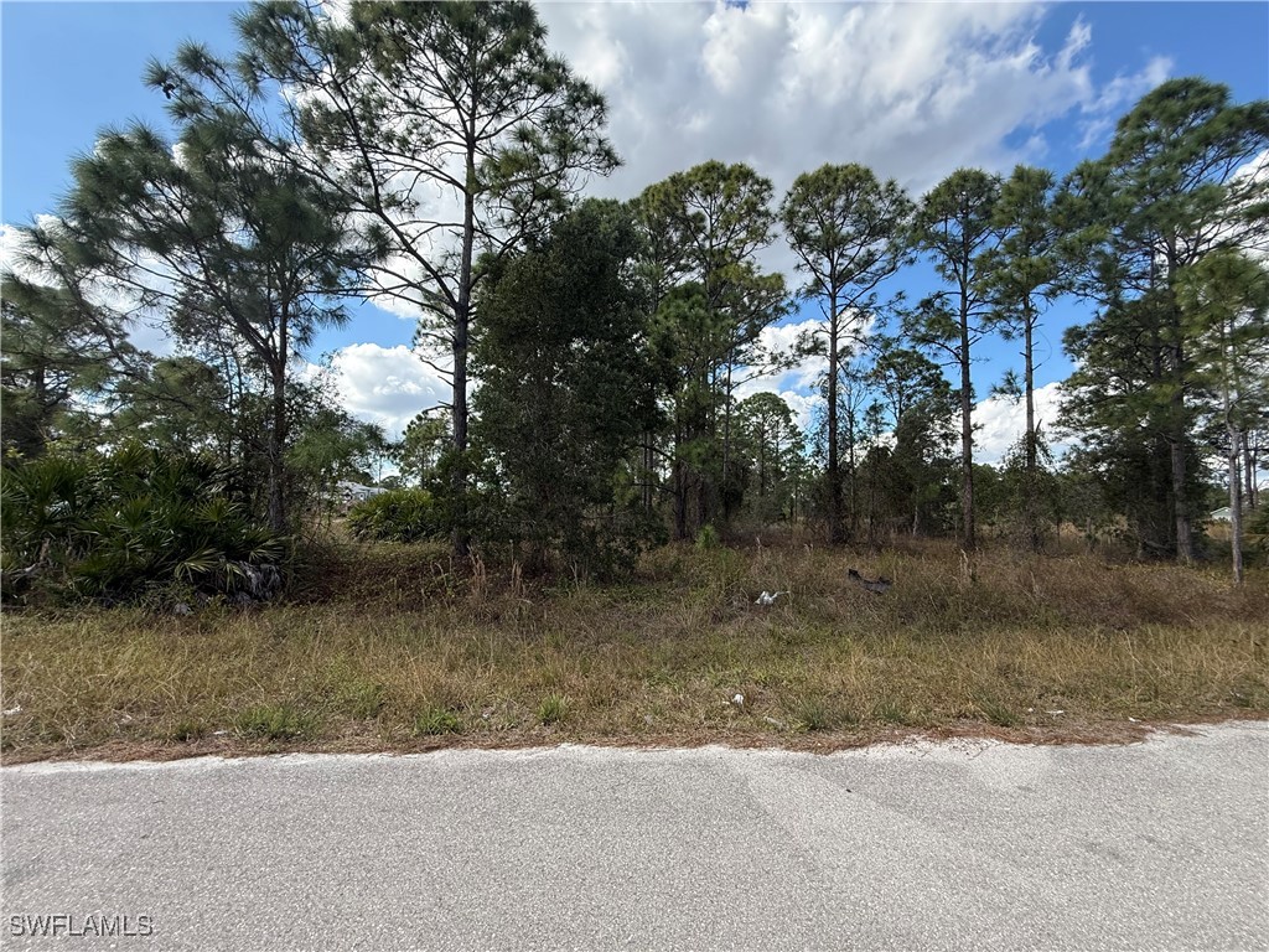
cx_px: 634
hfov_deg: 102.1
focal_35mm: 14
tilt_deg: +6.0
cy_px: 476
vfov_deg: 85.7
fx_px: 513
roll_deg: -0.9
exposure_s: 1/734
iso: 64
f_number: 2.2
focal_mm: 2.22
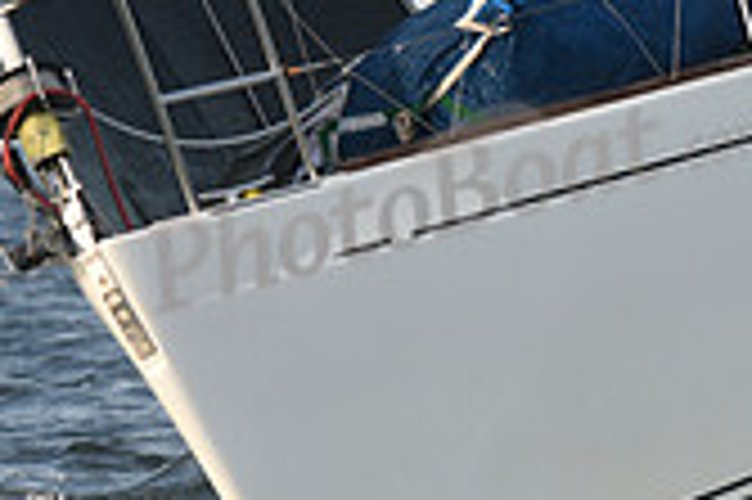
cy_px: -101
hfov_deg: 4.4
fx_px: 9787
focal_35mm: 469
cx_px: 1018
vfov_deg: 2.9
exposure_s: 1/500
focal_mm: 135
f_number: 5
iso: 250
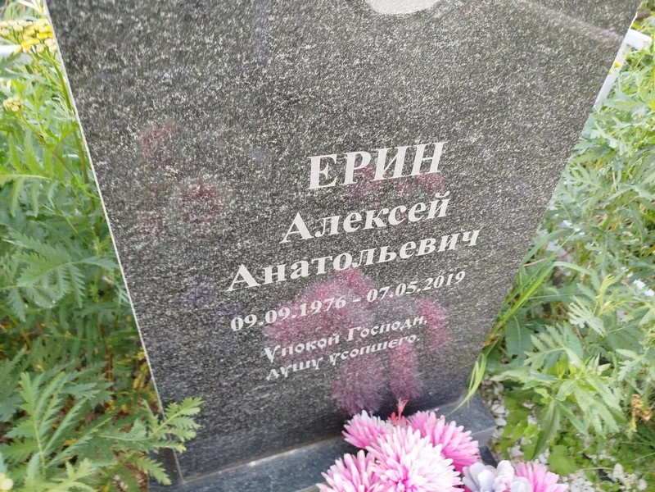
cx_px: 328
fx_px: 454
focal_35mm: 24
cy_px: 246
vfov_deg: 56.8
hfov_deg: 71.6
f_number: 1.7
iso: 250
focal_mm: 5.31
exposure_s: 1/33
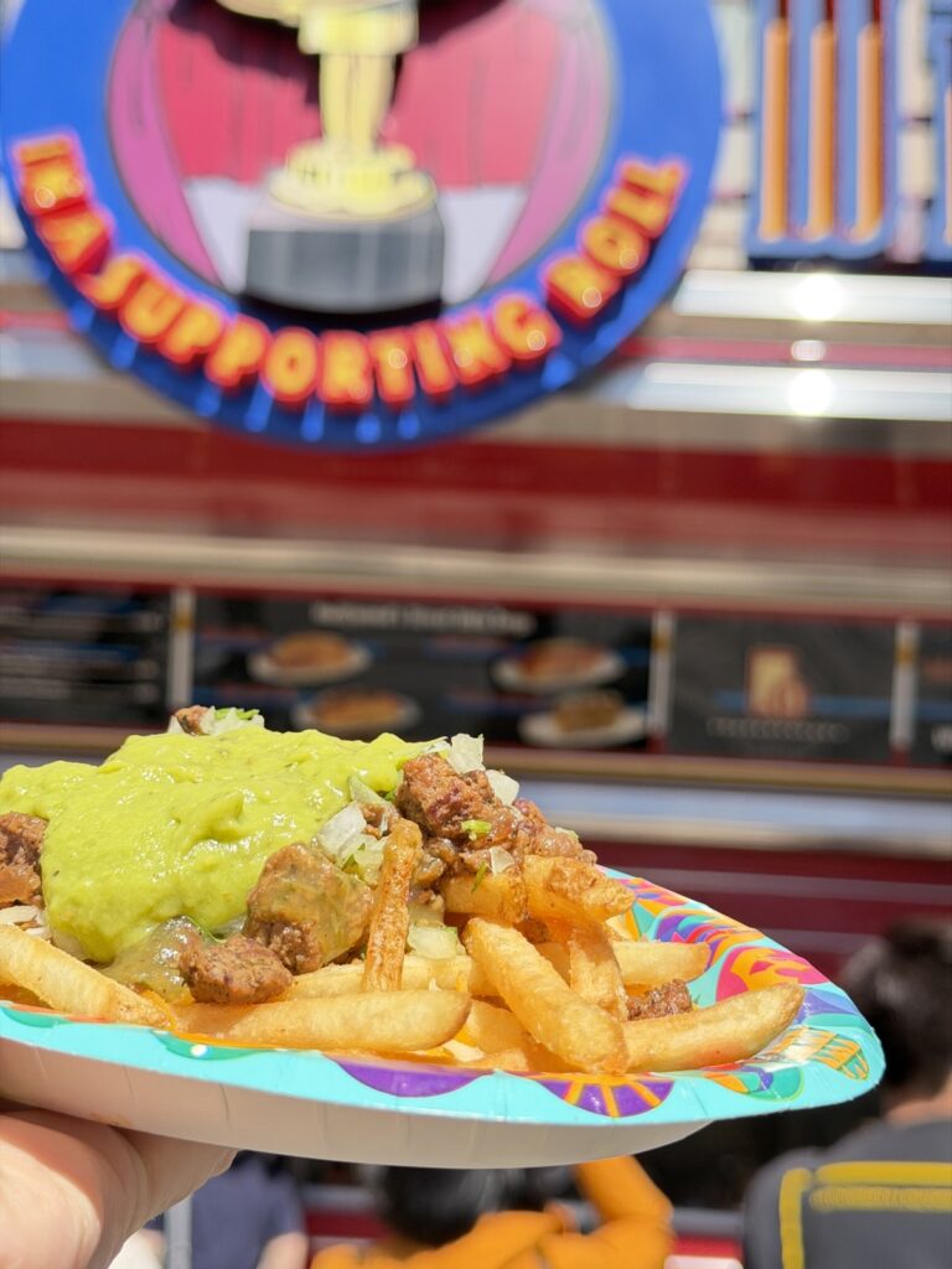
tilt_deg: +15.6
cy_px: 634
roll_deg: -3.6
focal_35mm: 48
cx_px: 476
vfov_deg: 39.7
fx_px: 1760
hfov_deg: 30.3
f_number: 1.78
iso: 100
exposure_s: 1/1931
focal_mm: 6.76
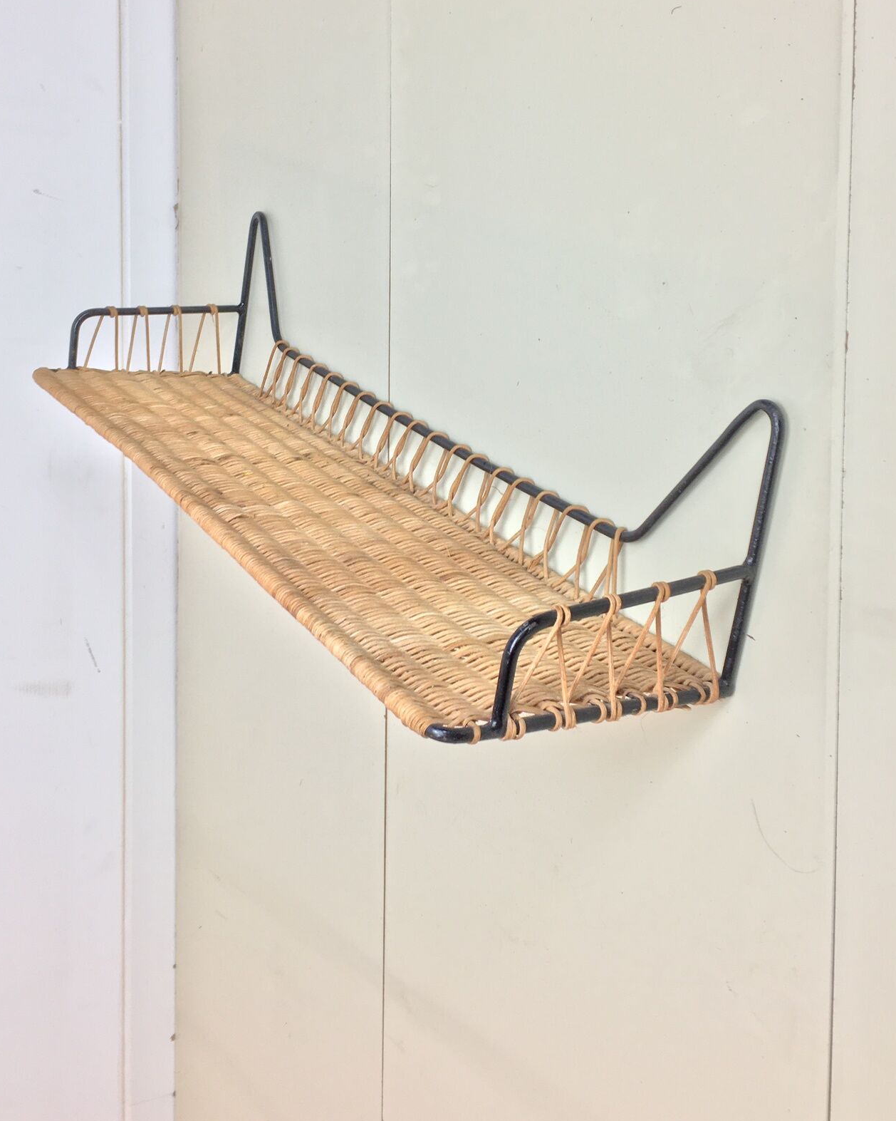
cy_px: 469
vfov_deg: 50.1
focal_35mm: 36
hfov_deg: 41.1
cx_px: 423
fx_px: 1194
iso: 25
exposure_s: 1/33
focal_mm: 4.15
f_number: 2.2
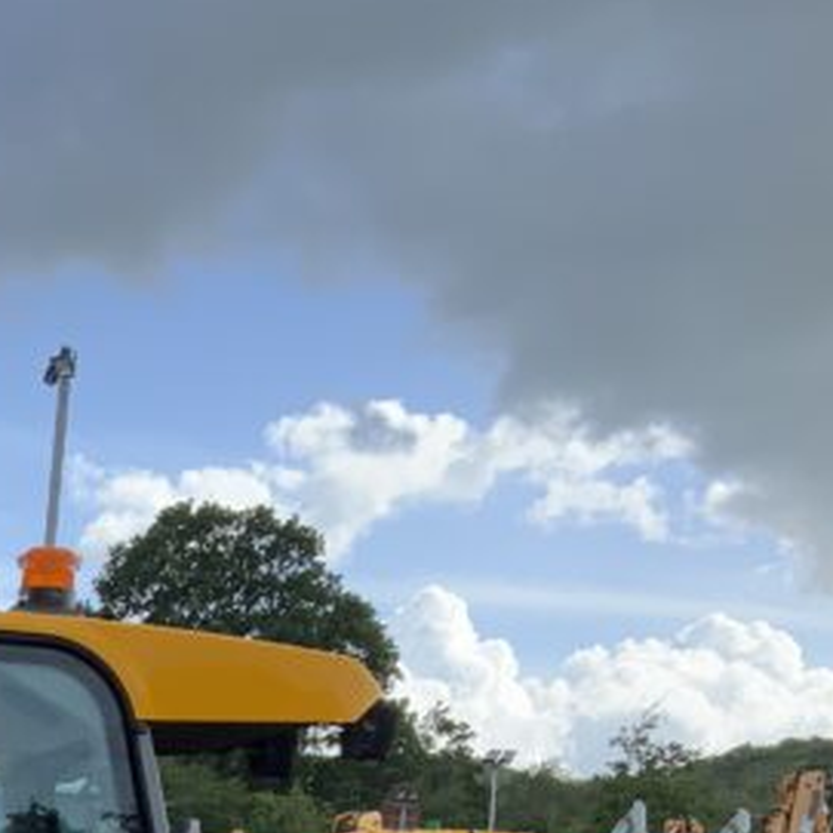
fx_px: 2641
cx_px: -338
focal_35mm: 97
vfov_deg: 16.7
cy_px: 1159
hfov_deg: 16.6
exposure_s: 1/759
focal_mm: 3
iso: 16
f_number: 1.8
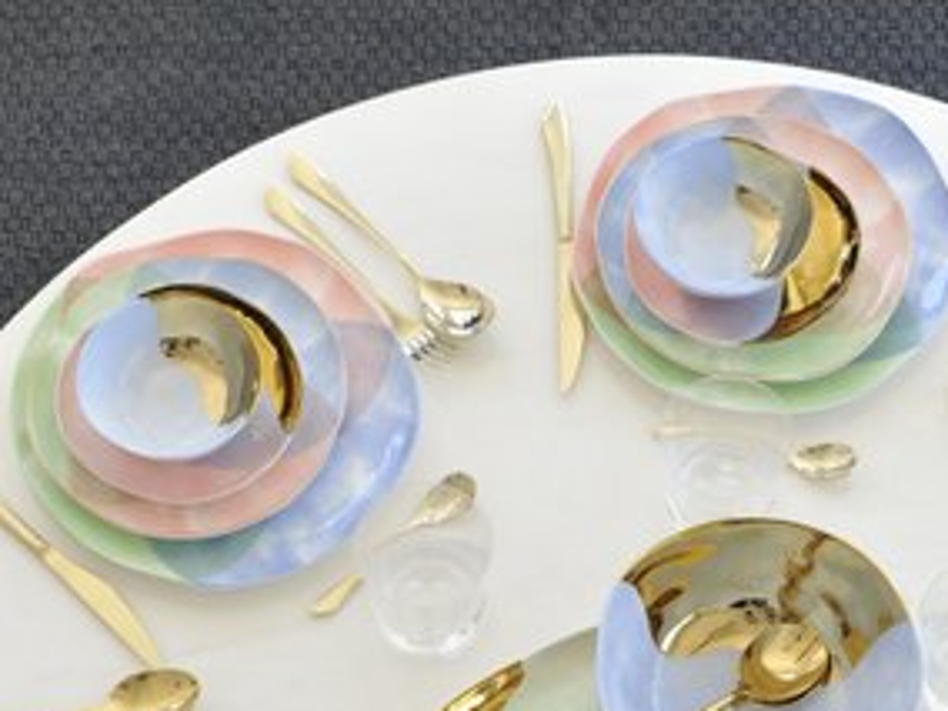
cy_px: 875
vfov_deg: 13.9
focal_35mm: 103
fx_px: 2821
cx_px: 584
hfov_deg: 19.0
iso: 560
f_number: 6.7
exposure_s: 1/180
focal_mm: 38
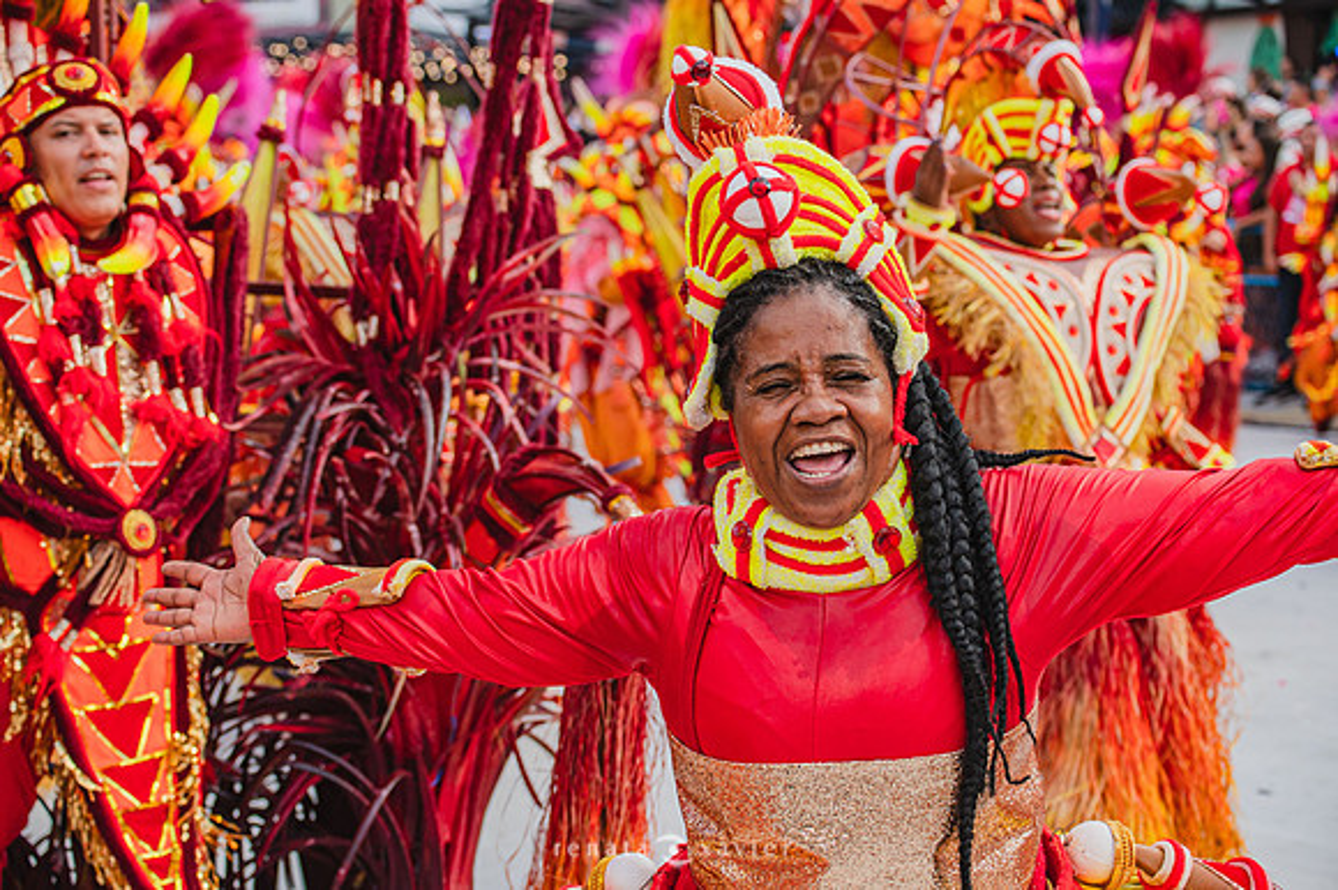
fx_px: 2600
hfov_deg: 28.9
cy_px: 445
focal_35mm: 70
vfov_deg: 19.4
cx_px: 669
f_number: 5.6
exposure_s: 1/1600
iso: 640
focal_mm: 70
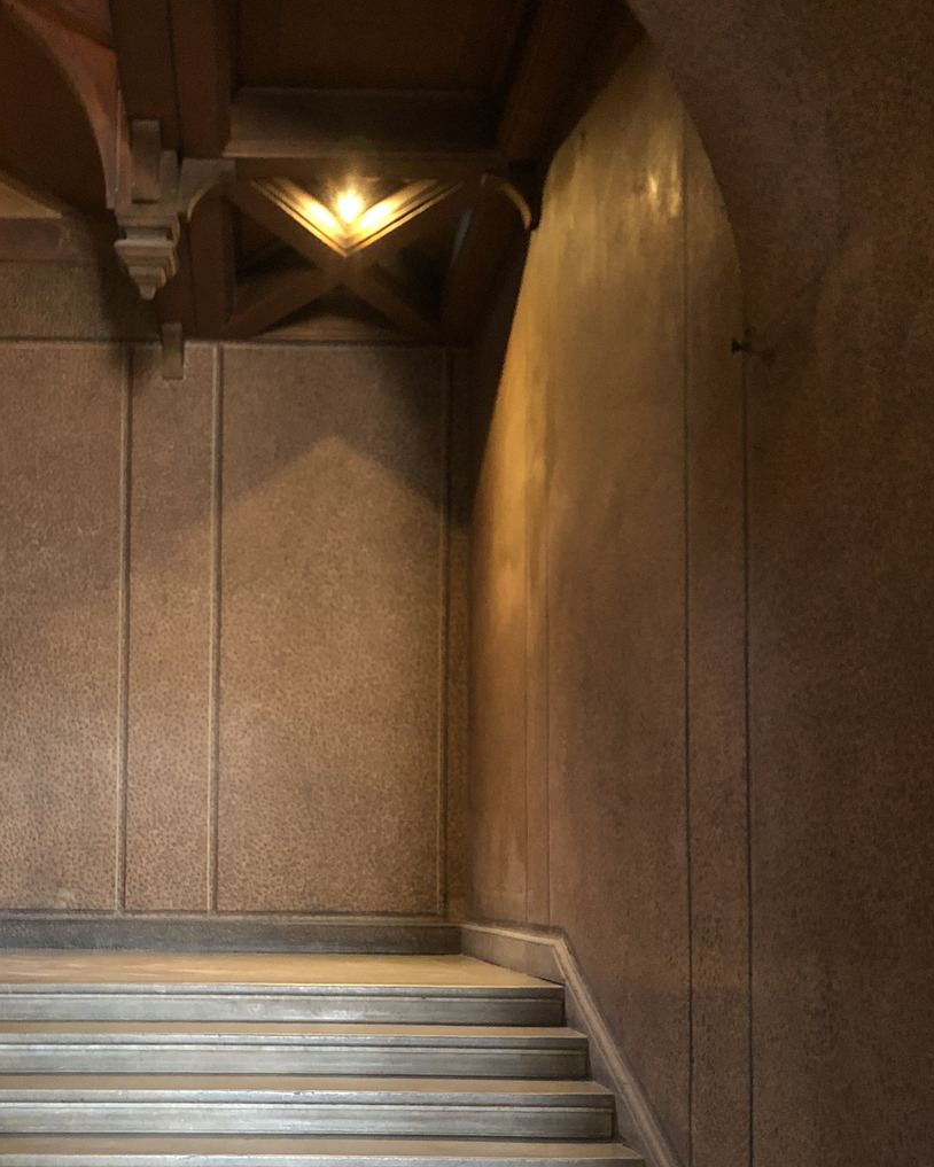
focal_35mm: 43
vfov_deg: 41.9
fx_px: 1485
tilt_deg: +2.7
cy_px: 837
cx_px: 283
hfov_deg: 34.5
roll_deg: +0.2
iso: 100
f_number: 1.8
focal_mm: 4
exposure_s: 1/4
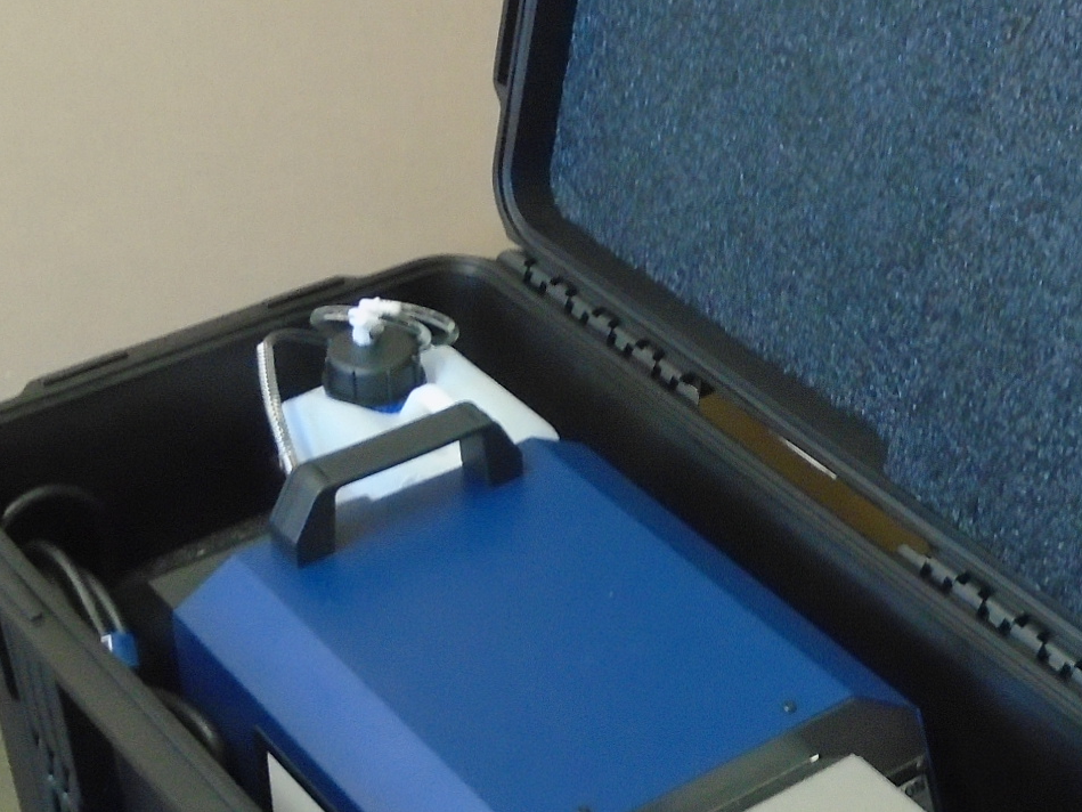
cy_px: 600
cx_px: 765
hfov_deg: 27.1
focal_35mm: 71
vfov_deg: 20.6
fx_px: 2220
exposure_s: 1/8
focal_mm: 4.6
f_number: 3.2
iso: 400
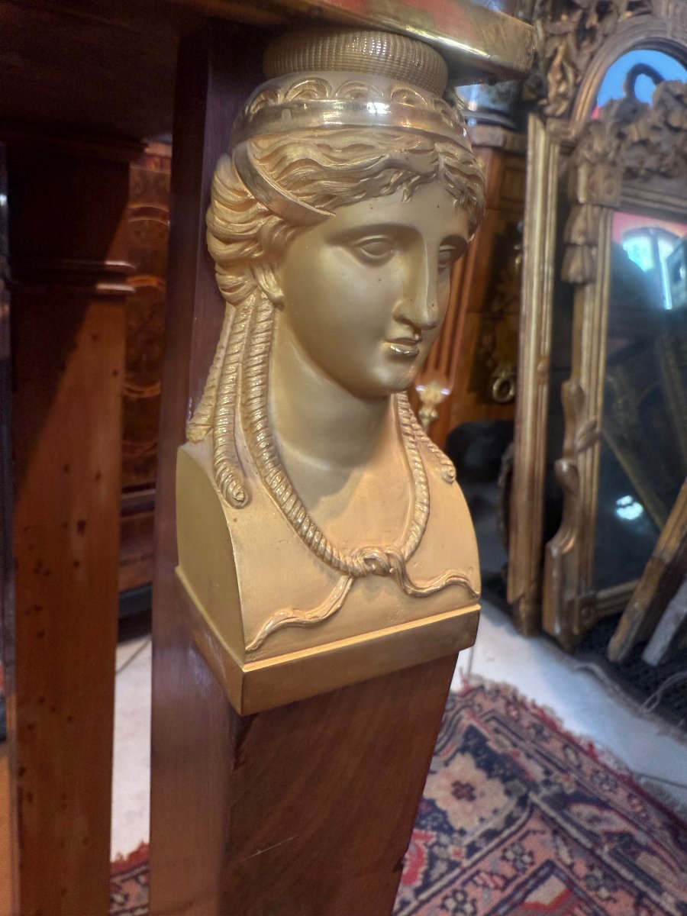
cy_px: 458
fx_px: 635
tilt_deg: -16.3
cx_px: 344
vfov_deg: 71.6
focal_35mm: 24
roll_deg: -6.3
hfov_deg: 56.8
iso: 500
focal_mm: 2.22
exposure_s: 1/50
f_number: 2.2
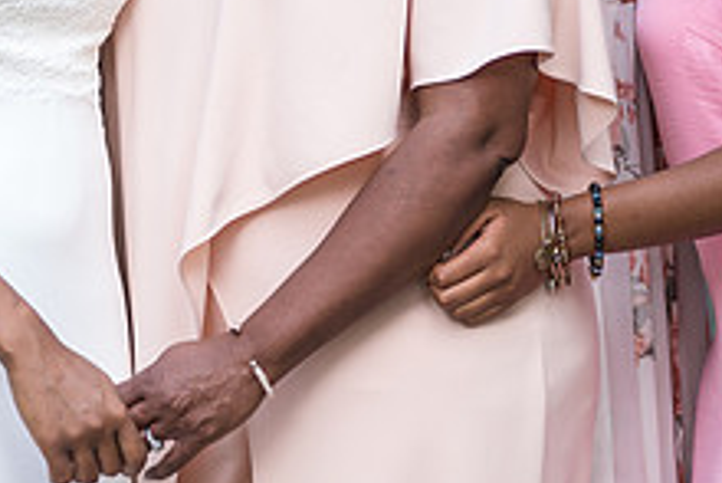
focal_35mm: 342
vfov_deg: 4.0
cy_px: -87
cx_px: 182
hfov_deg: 6.0
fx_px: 6863
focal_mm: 120
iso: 125
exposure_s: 1/200
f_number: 2.8
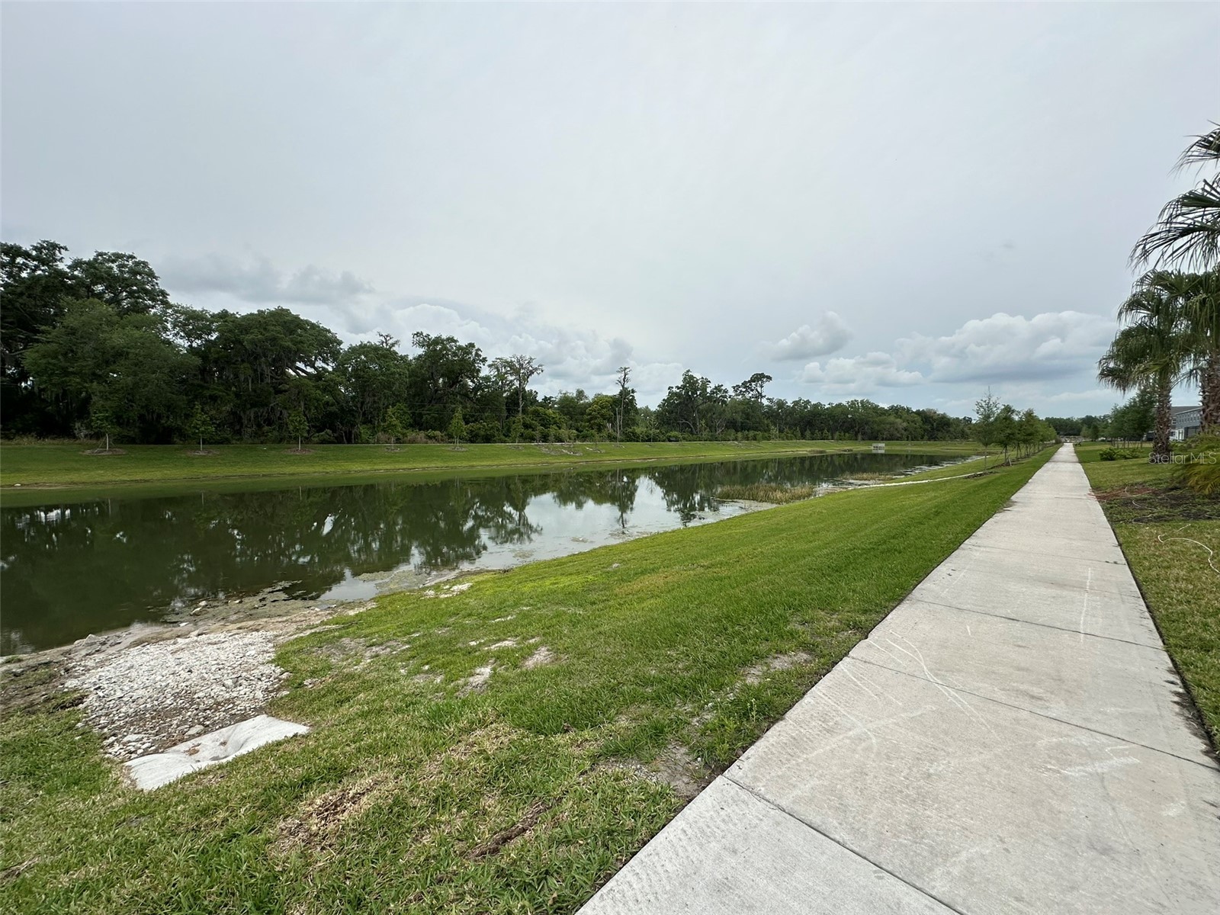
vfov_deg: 85.7
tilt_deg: -2.4
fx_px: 493
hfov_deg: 102.1
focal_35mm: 14
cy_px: 458
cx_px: 610
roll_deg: -0.4
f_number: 2.2
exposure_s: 1/1335
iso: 40
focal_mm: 2.22
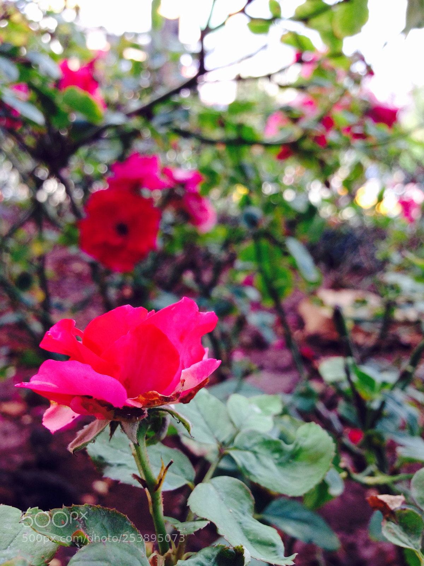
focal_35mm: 33
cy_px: 283
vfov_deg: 55.4
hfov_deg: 42.9
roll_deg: -1.3
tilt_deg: -9.2
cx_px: 212
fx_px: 539
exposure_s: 1/129
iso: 50
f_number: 2.4
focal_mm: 4.12
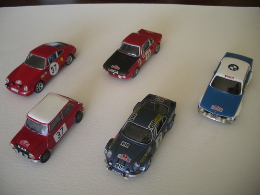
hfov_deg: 52.6
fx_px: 263
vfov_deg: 40.7
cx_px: 130
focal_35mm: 35
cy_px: 98
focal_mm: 5.8
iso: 80
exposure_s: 1/60
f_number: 2.6
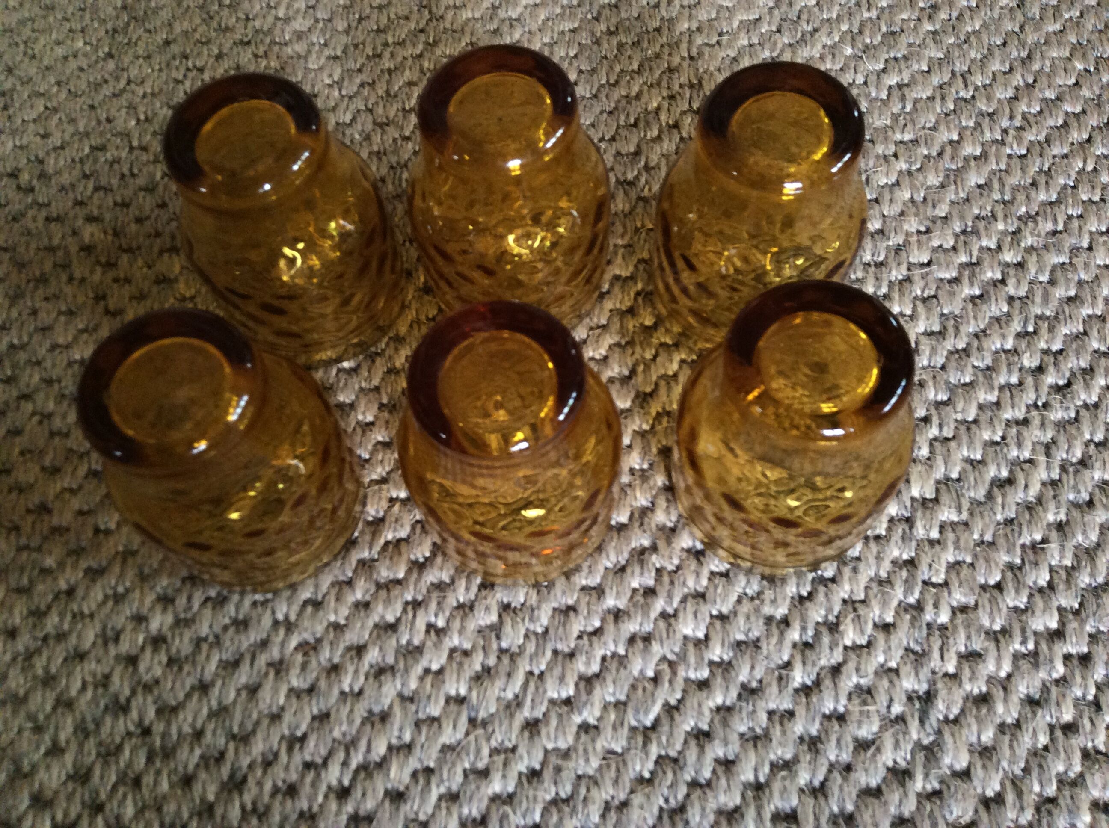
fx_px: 1024
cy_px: 414
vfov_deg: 44.1
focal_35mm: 32
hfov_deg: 56.9
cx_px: 554
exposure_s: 1/25
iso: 100
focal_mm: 3.3
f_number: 2.4
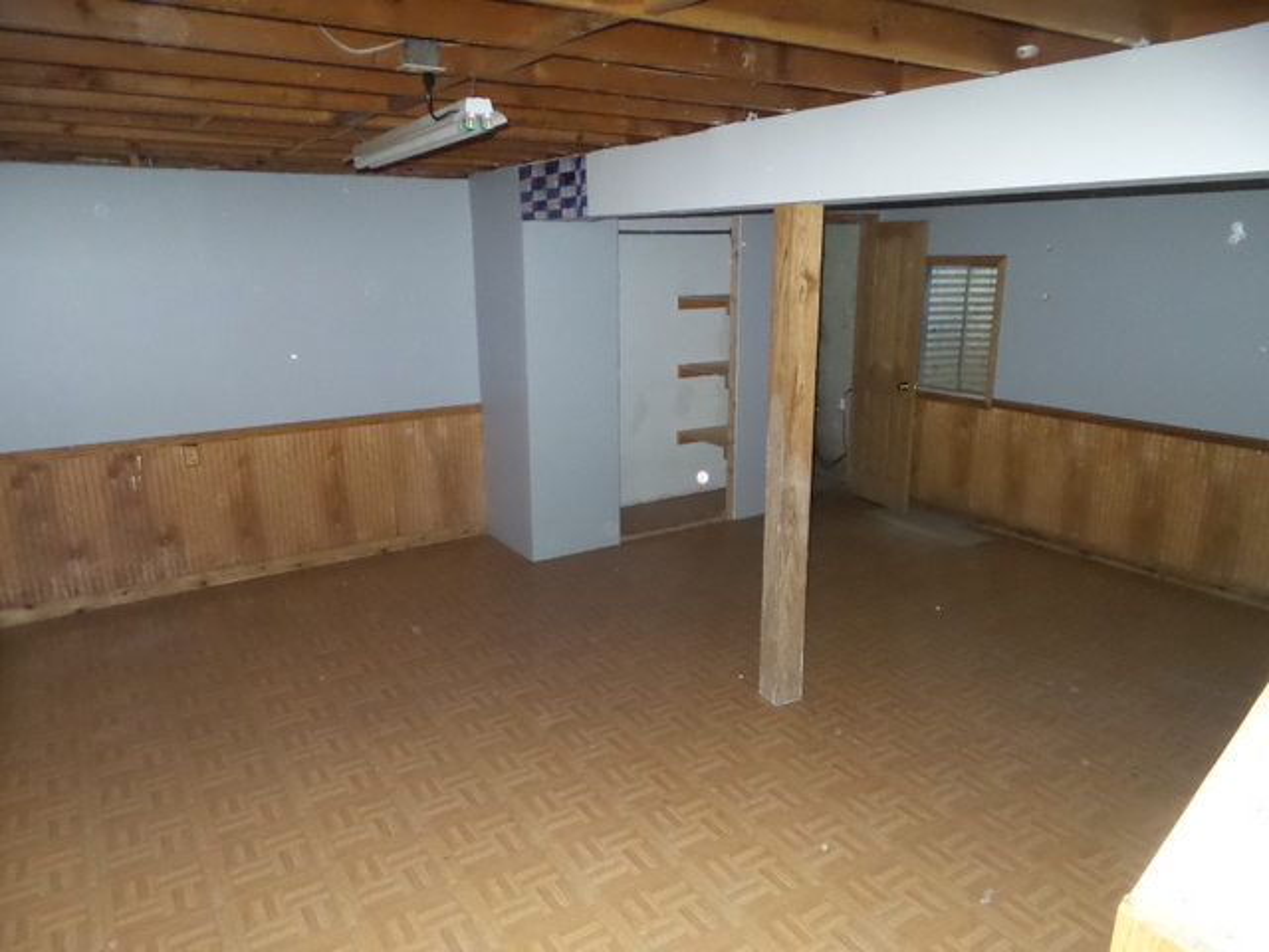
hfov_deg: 73.9
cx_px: 634
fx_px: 843
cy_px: 476
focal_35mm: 23
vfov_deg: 58.9
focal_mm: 4.1
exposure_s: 1/30
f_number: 2.8
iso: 800
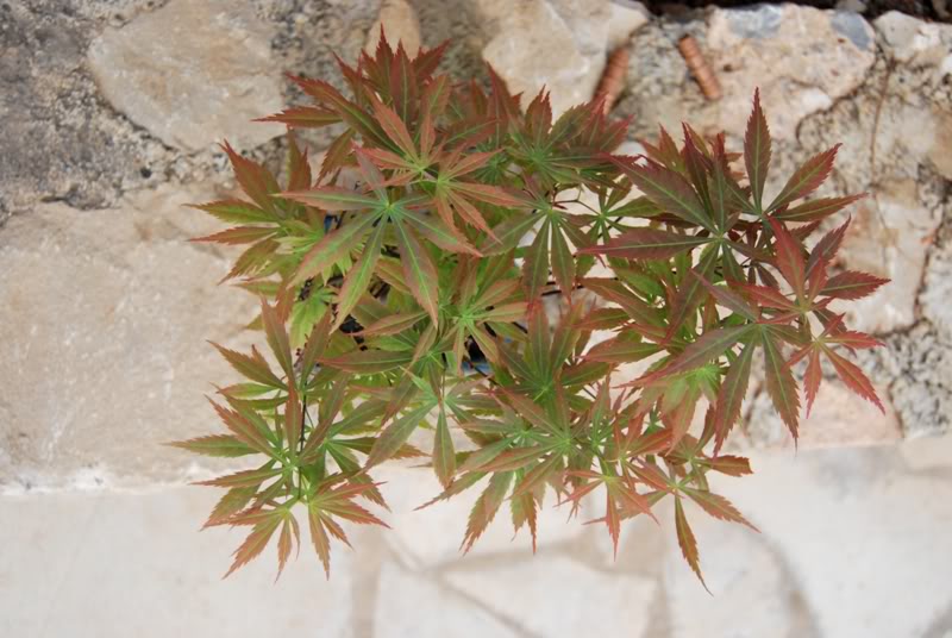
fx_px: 1033
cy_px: 319
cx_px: 476
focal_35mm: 39
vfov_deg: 34.3
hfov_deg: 49.5
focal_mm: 26
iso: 800
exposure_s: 1/4000
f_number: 4.2
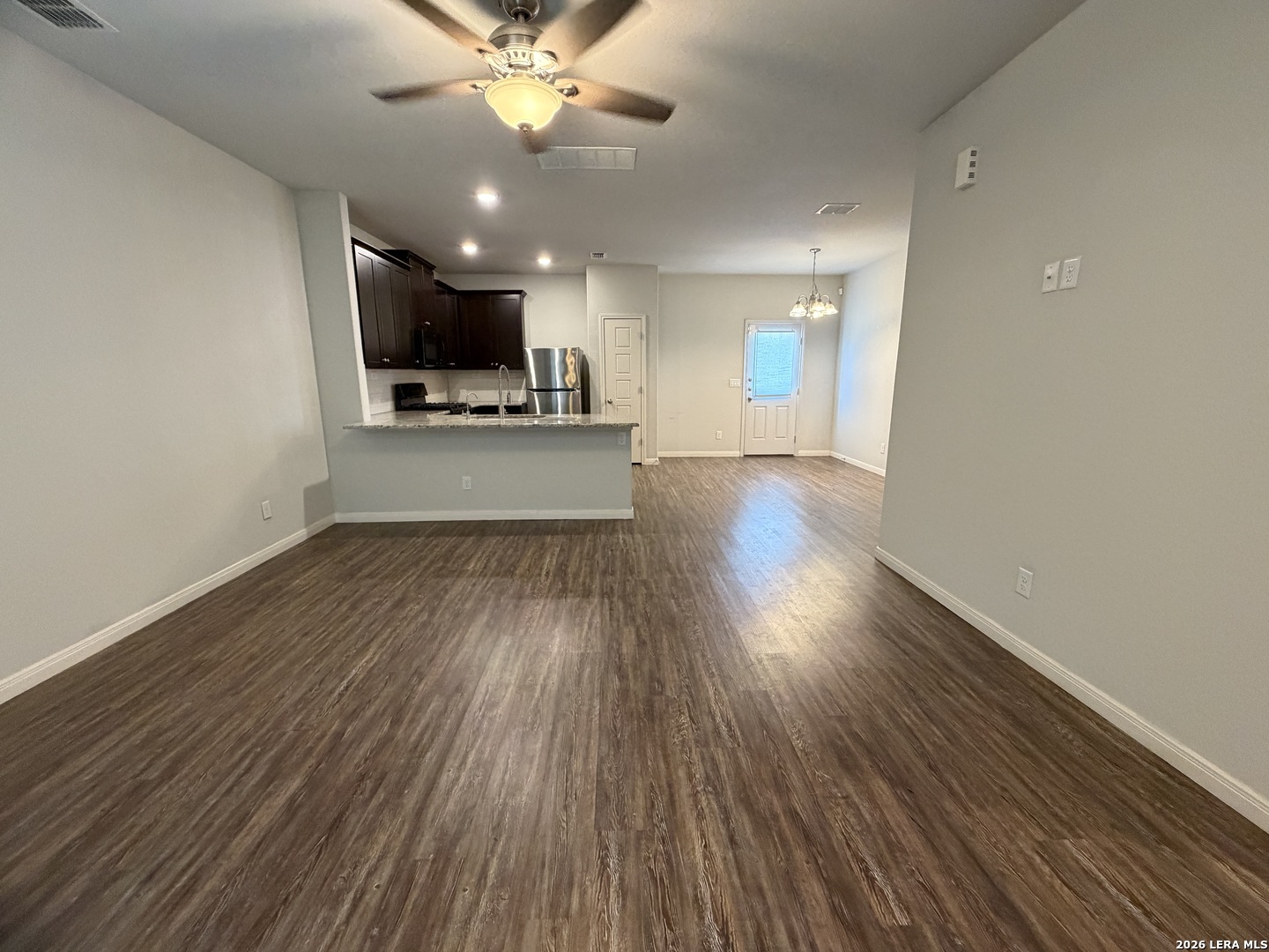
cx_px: 634
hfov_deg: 102.1
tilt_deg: -11.5
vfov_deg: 85.7
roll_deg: +0.7
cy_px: 476
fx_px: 513
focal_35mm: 14
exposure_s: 1/60
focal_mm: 2.22
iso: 500
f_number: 2.2
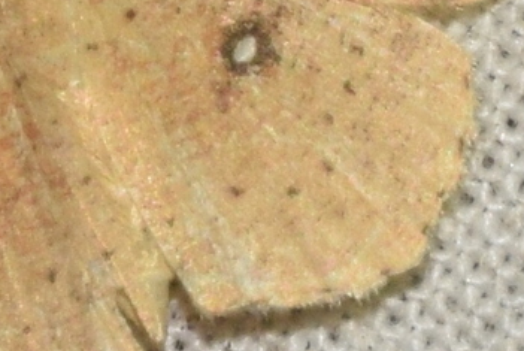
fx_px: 8351
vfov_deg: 2.4
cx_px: 57
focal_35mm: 573
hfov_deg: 3.6
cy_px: 46
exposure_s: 1/200
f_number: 14
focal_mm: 140
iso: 400
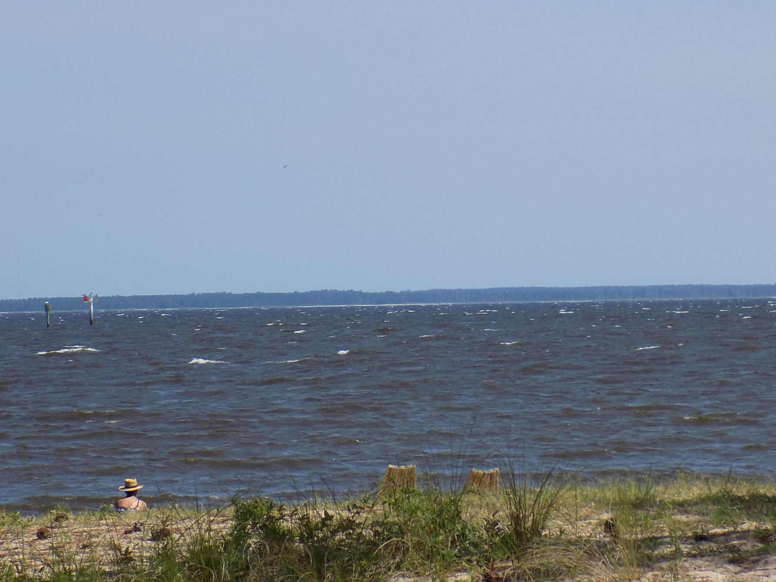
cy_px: 188
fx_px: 3250
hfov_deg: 13.6
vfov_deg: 10.2
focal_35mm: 145
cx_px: 444
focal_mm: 15.3
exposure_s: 1/640
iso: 80
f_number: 4.4
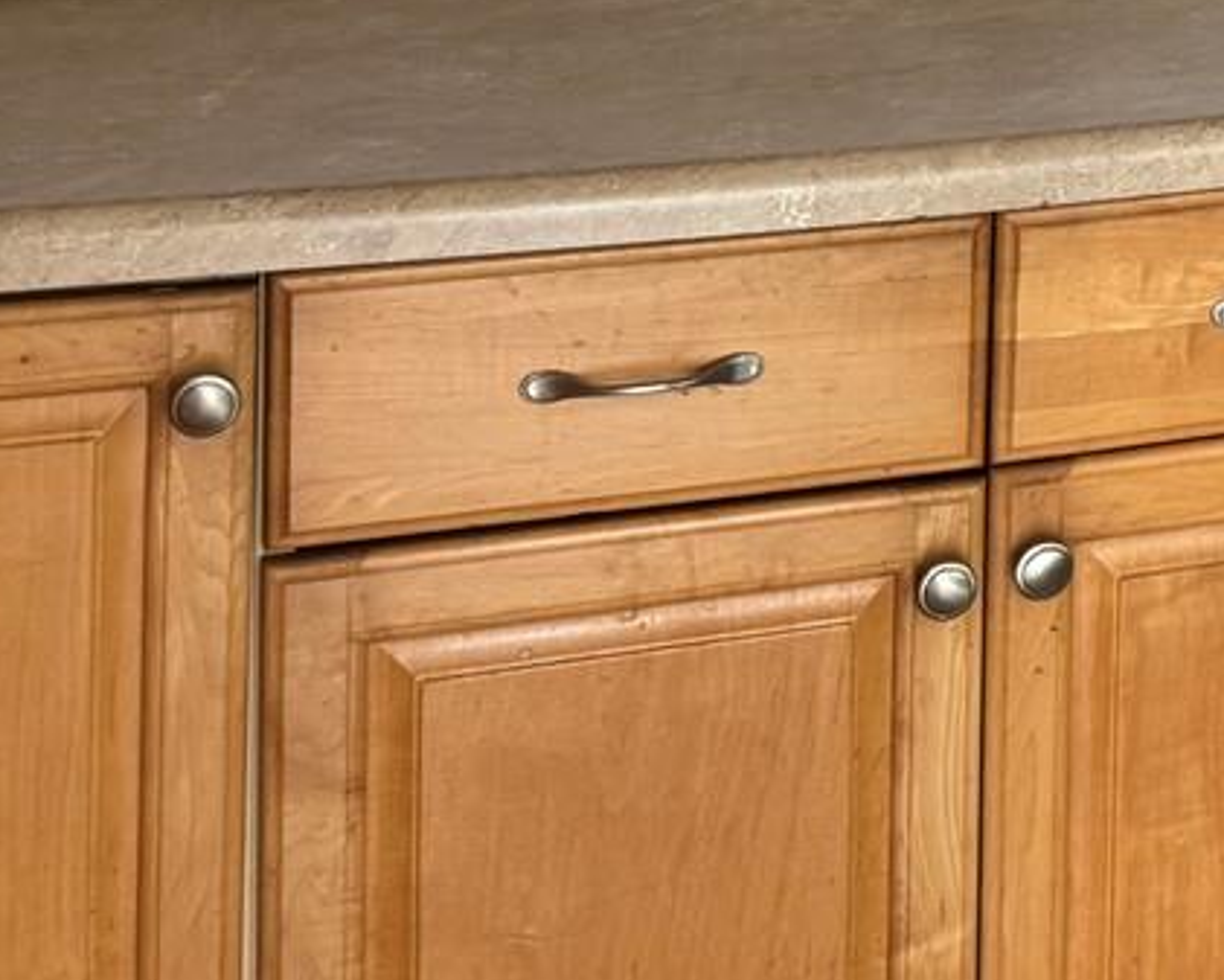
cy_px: -555
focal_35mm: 89
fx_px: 3225
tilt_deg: -1.2
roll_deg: -0.8
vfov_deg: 15.7
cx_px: 1835
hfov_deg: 18.9
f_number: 1.78
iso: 160
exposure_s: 1/121
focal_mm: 6.76
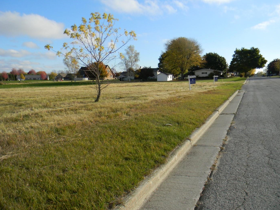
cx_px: 144
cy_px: 104
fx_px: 235
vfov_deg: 48.2
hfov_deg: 61.6
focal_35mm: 29
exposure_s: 1/838
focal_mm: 5
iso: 80
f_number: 3.5
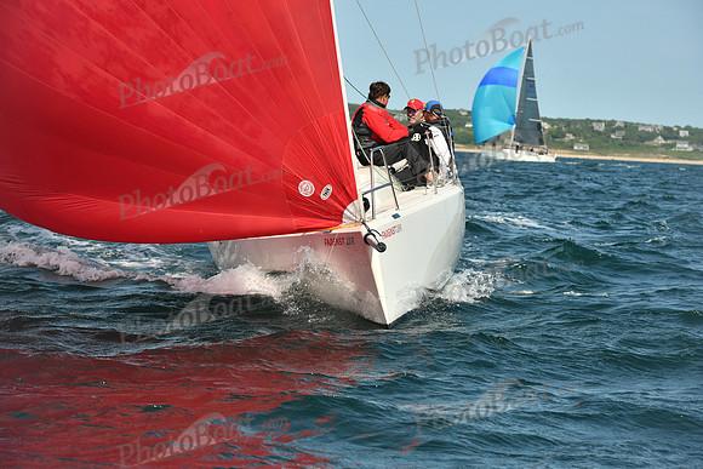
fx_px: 2734
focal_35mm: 140
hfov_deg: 14.7
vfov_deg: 9.8
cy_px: 234
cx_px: 352
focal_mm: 140
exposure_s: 1/1250
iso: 320
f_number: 9
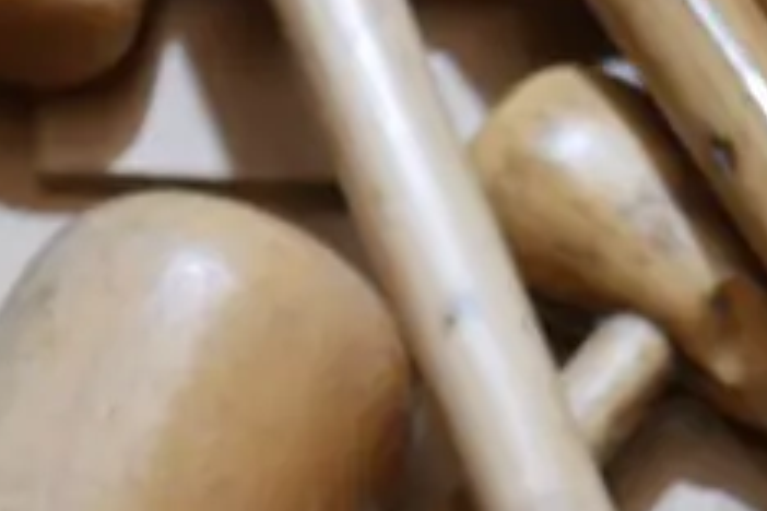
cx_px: 839
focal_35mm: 173
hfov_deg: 11.7
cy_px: 355
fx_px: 3686
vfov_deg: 7.9
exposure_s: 1/60
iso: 320
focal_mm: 19
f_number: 4.1
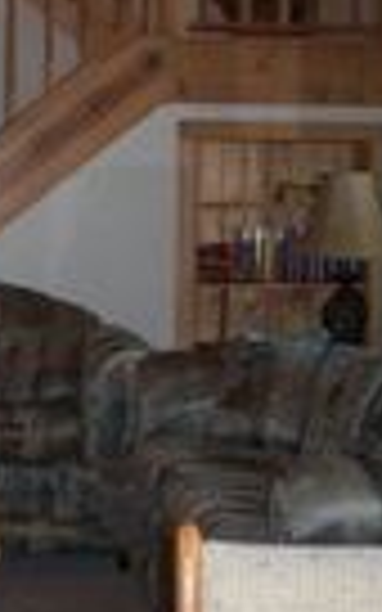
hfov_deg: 11.7
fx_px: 1816
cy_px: 284
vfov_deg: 19.1
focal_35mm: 109
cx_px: -103
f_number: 4.5
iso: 140
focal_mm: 4.99
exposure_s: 1/60
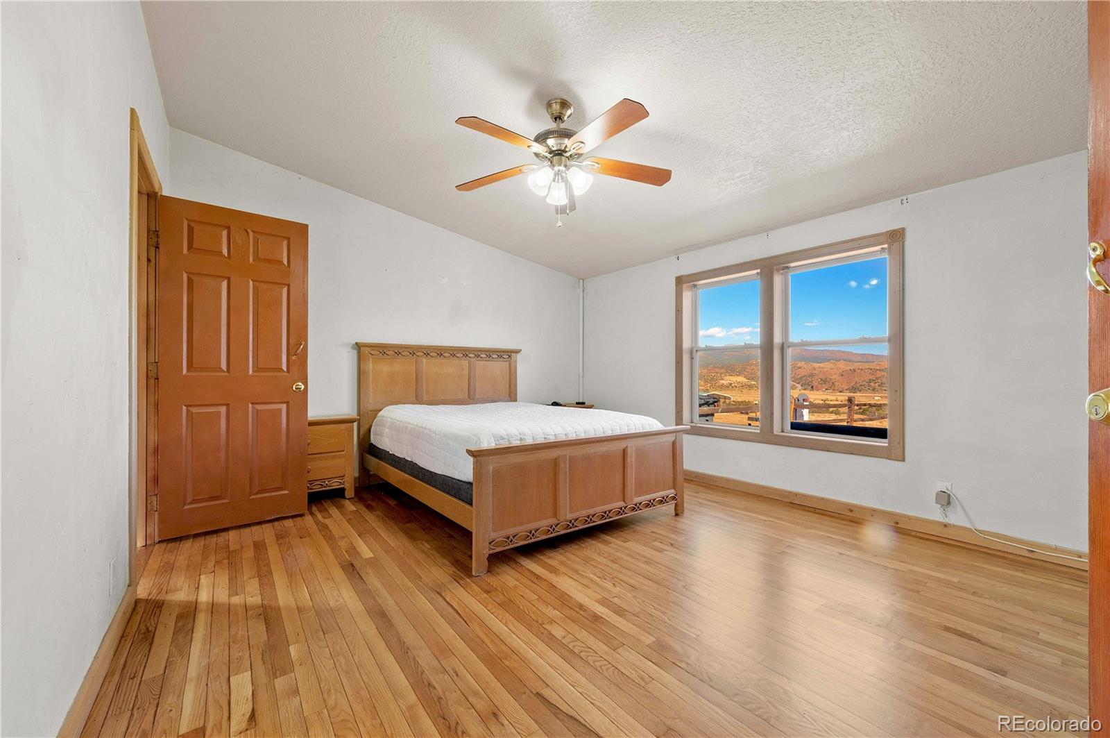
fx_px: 431
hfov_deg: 104.3
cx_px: 555
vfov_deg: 81.1
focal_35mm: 14
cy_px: 369
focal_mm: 14
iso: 640
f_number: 14
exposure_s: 1/3
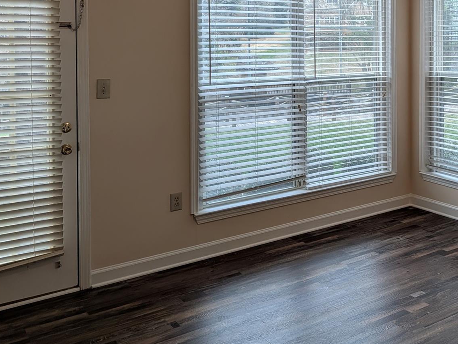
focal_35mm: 43
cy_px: 51
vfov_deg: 32.4
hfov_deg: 41.2
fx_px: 570
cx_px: 392
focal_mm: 6.9
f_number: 1.68
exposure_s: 1/453
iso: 19
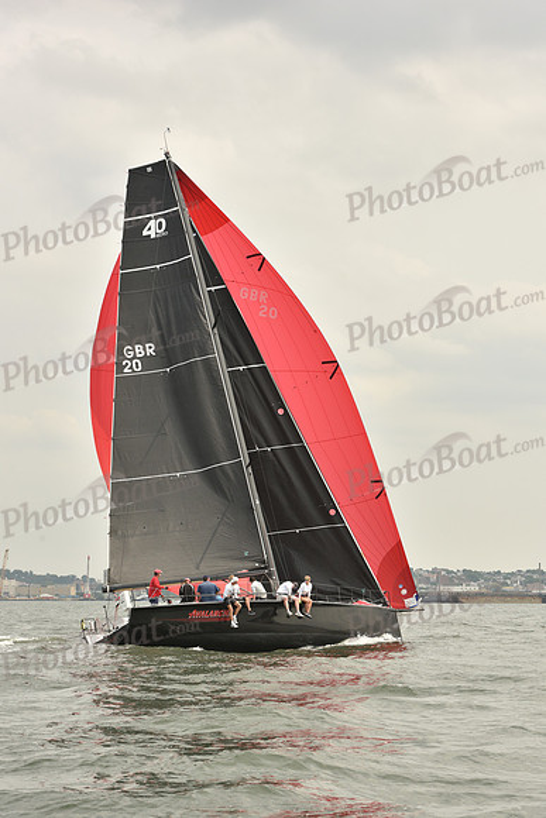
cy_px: 409
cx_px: 273
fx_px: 1864
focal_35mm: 82
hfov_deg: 16.7
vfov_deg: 24.8
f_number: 8
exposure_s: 1/640
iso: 250
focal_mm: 82
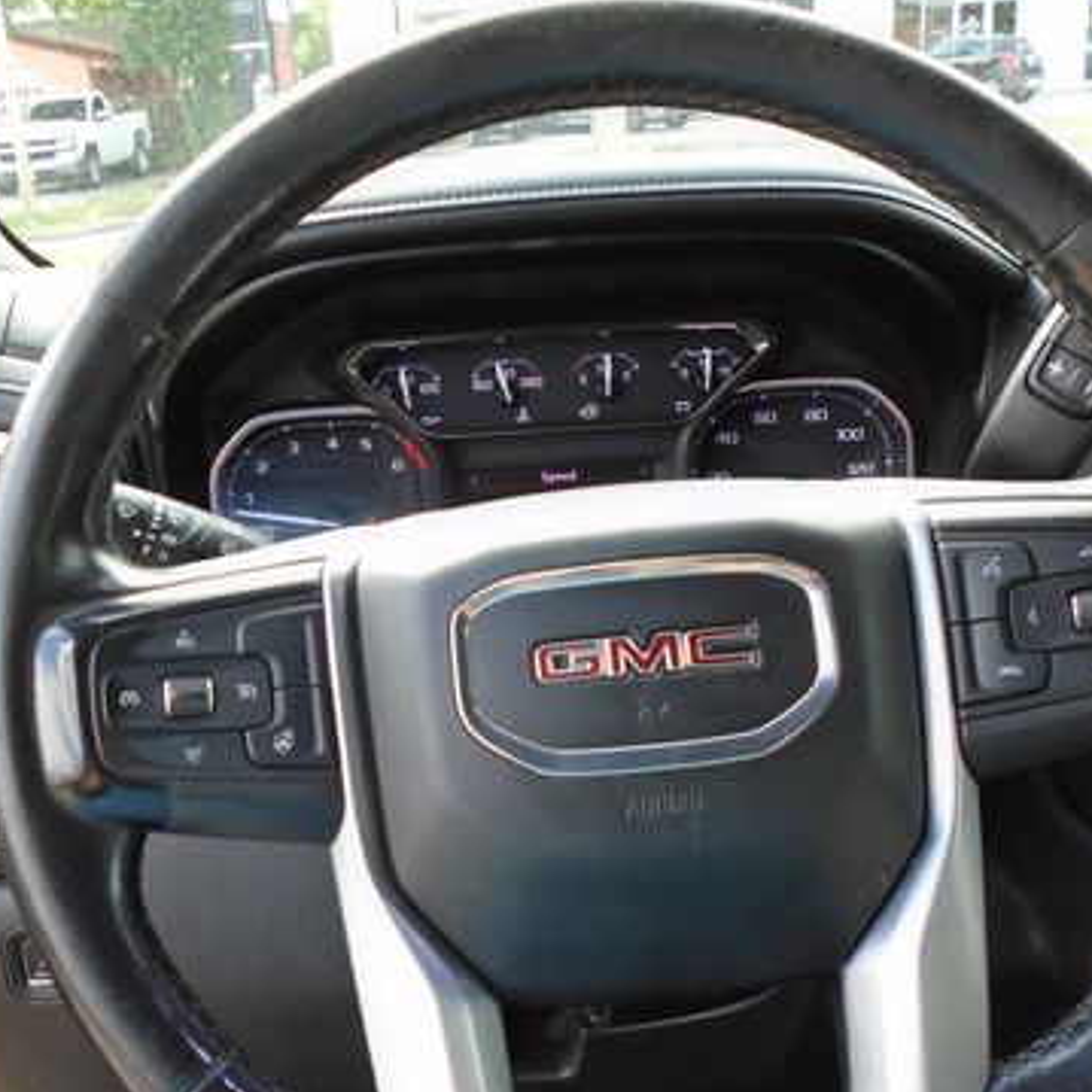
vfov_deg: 40.5
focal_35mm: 41
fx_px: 1463
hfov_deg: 40.9
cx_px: 493
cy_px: 712
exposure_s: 1/60
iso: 100
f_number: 3.2
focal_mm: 4.6
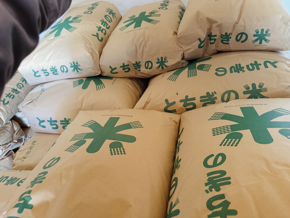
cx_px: 145
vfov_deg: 56.8
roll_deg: +15.0
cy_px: 109
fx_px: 201
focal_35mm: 24
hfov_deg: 71.6
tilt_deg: -34.1
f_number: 1.78
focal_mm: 6.76
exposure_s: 1/40
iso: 1000
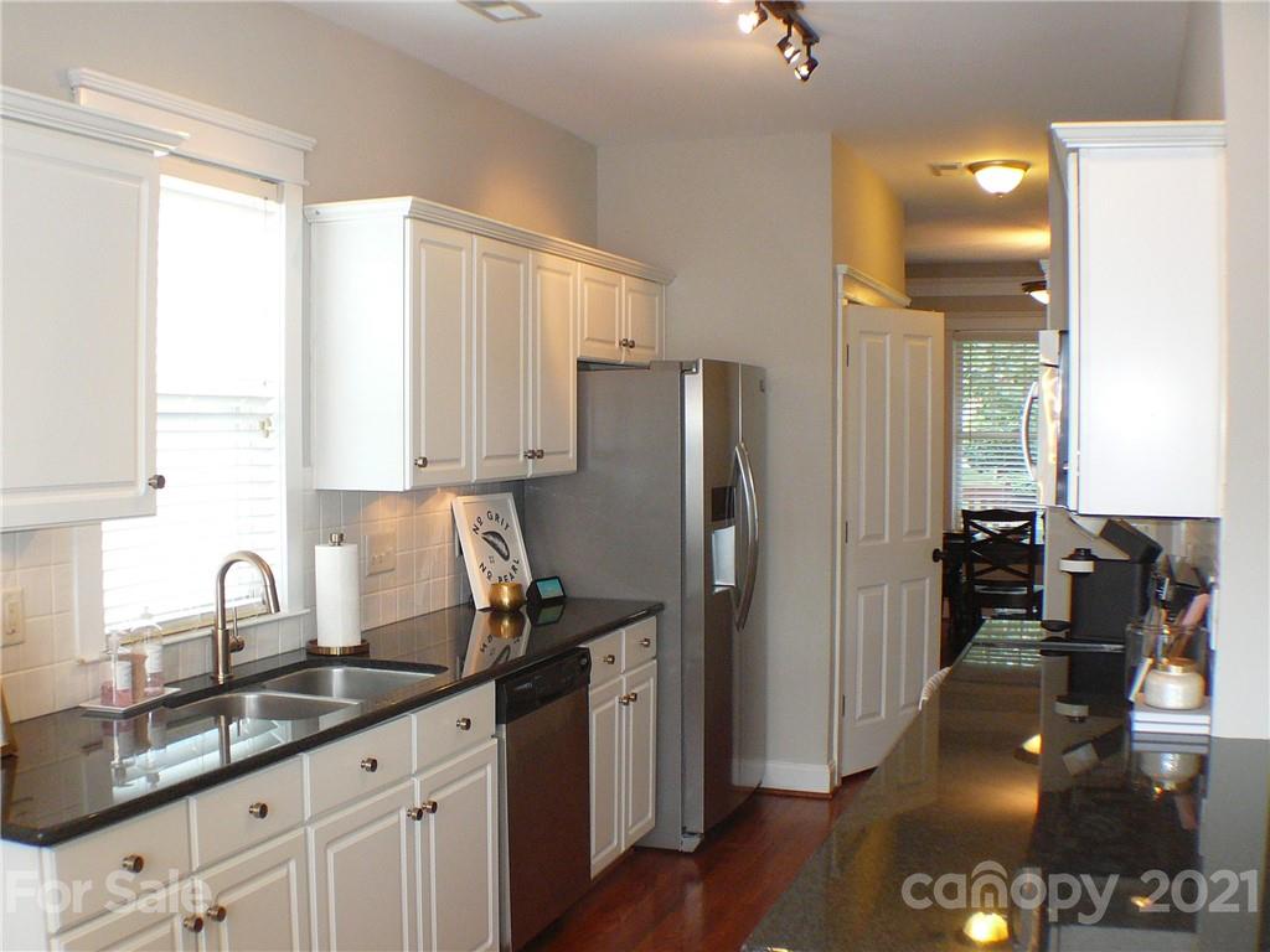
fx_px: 1908
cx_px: 635
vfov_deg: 28.0
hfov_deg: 36.8
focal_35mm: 52
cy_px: 476
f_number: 3.4
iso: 200
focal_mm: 7.8
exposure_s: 1/30
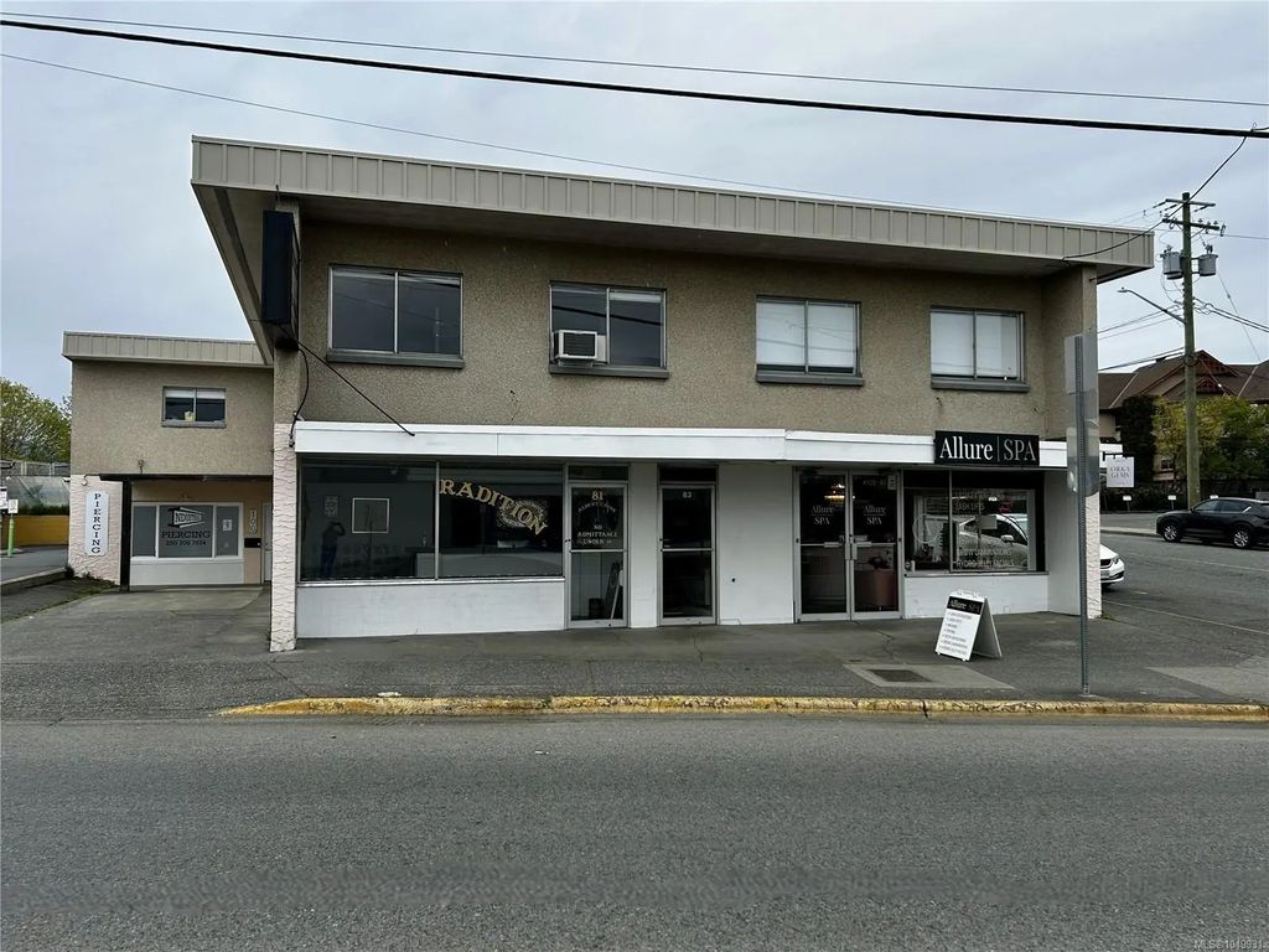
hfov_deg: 65.3
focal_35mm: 27
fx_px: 990
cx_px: 634
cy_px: 476
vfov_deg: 51.4
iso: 50
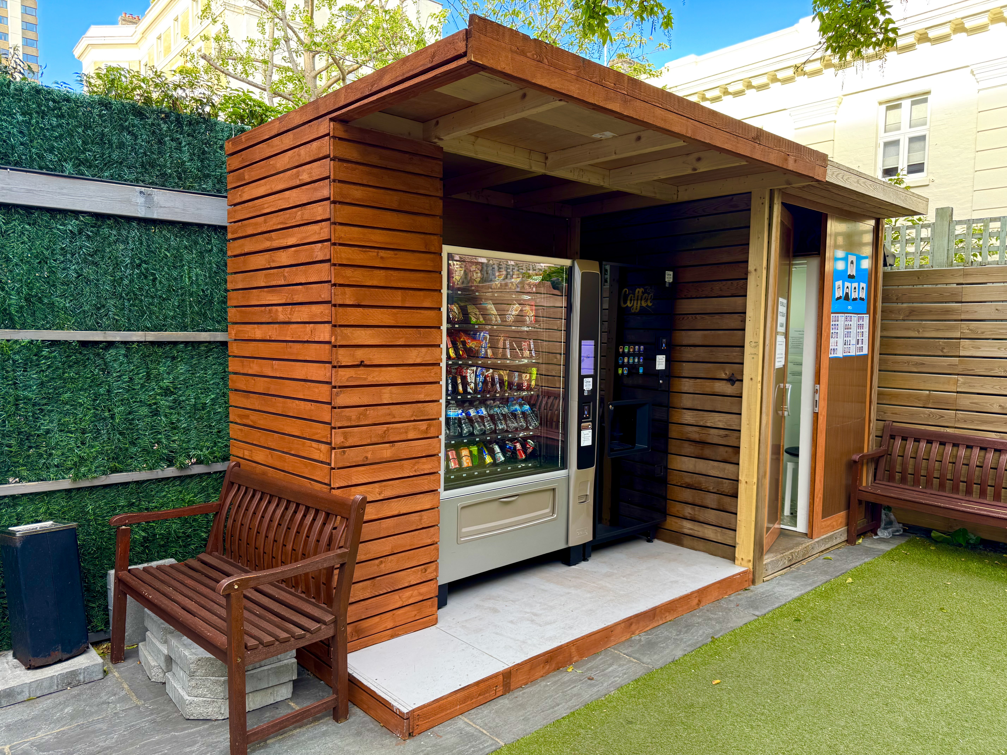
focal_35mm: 24
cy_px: 378
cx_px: 504
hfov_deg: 71.6
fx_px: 698
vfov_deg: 56.8
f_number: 1.78
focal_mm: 6.76
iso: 50
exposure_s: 1/128
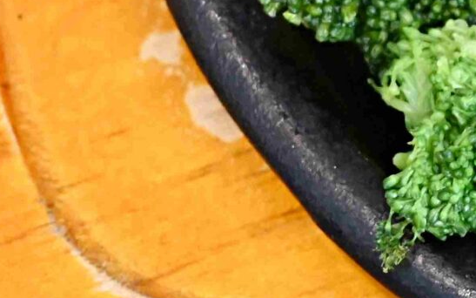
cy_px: -244
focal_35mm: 358
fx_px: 4645
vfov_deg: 3.6
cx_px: 975
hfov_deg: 5.7
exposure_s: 1/200
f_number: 3.2
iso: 4500
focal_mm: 50
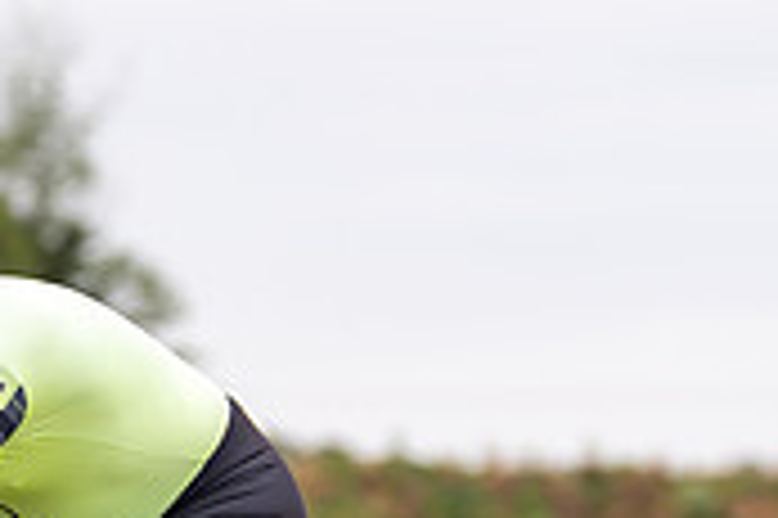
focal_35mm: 379
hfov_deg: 5.4
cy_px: 626
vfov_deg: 3.6
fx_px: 8183
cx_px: -256
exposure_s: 1/800
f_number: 3.2
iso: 100
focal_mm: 97
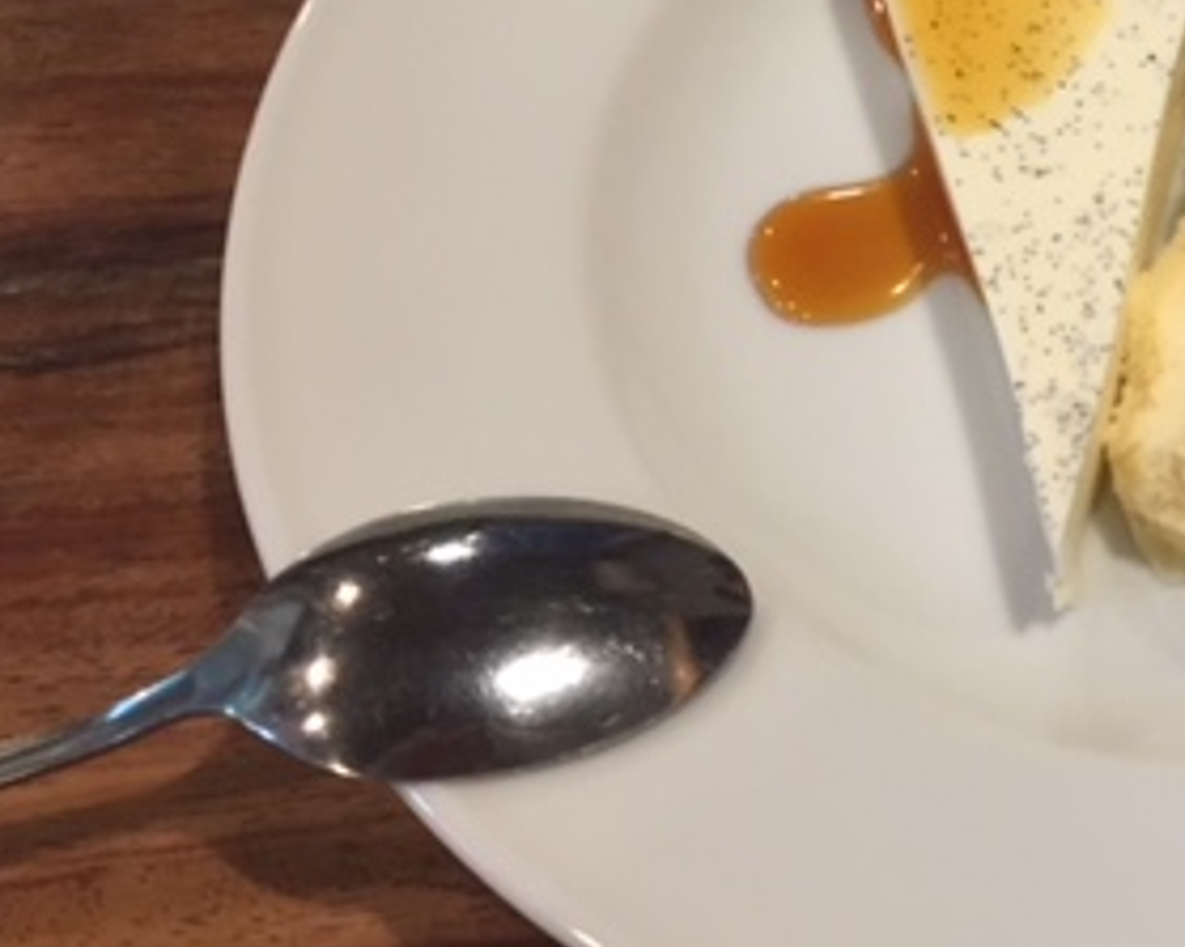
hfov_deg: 27.4
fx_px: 2279
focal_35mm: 65
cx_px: 1193
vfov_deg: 23.1
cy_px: 170
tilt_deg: -52.7
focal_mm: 4.15
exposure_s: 1/30
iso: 100
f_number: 2.2
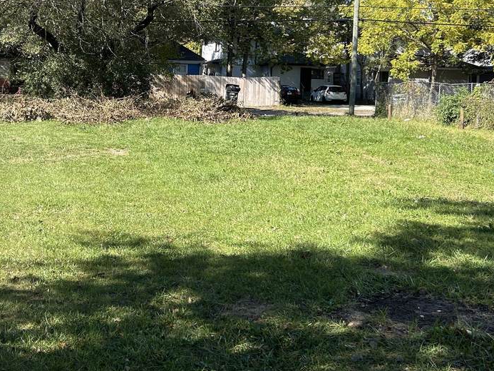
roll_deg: -1.2
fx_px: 685
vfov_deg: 29.7
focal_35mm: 48
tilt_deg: -1.2
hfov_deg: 38.6
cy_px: 87
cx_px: 123
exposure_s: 1/1724
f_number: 1.5
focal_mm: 5.7
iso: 50
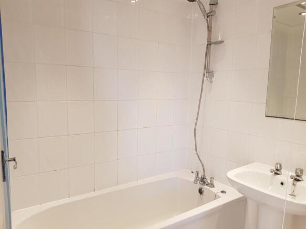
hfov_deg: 67.3
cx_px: 153
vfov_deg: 53.0
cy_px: 114
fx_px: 230
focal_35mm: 26
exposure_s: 1/50
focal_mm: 4.2
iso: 80
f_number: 1.7
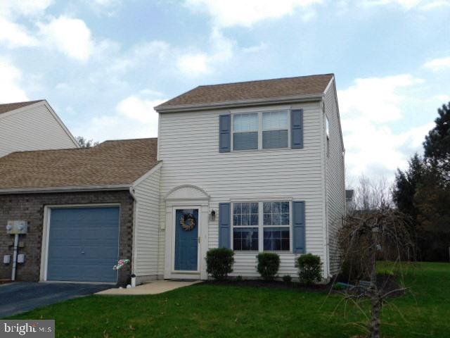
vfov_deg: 36.0
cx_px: 225
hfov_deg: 46.8
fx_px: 520
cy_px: 169
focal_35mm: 40
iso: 125
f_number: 3.6
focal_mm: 7.1
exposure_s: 1/800
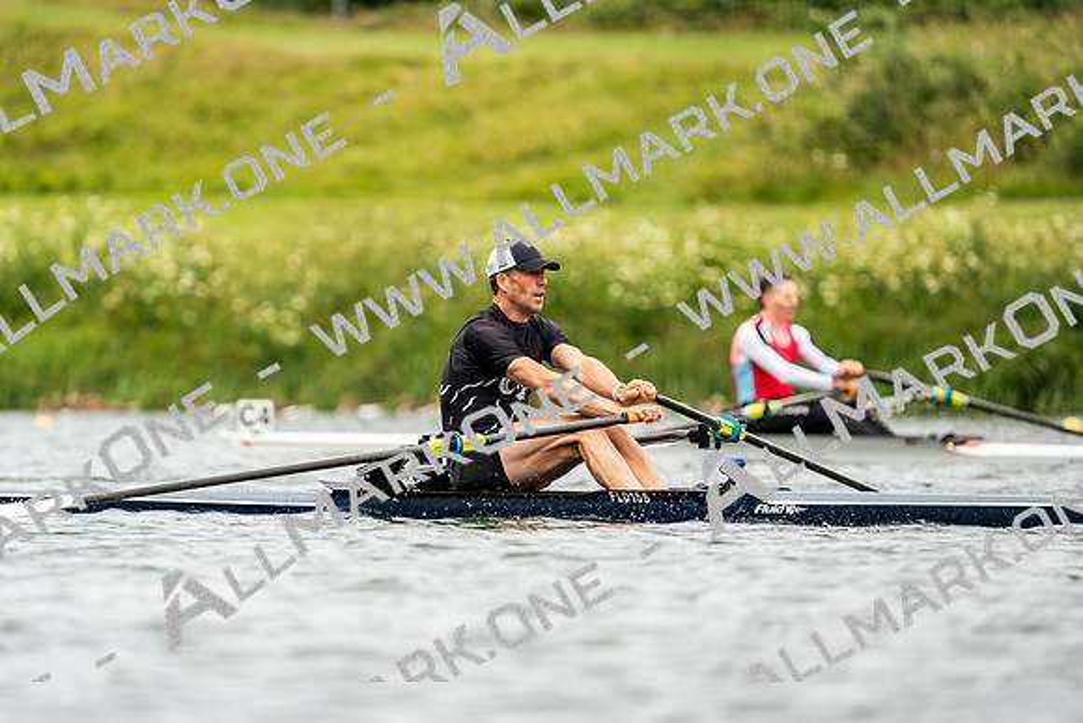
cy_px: 362
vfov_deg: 2.3
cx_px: 542
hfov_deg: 3.4
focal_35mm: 600
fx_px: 18053
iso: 500
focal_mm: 600
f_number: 6.3
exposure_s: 1/2000
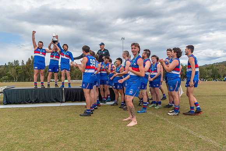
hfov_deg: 69.7
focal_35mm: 26
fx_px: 162
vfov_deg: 49.9
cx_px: 115
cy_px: 74
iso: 400
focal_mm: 16
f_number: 8
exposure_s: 1/1250
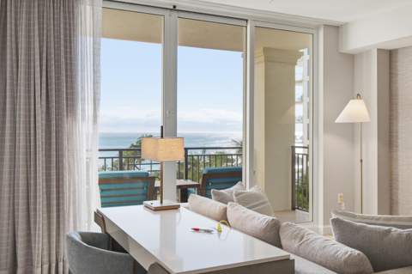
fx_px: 400
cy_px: 137
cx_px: 206
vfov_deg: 37.8
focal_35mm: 35
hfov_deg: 54.5
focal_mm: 35
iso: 640
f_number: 4
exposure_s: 1/8000
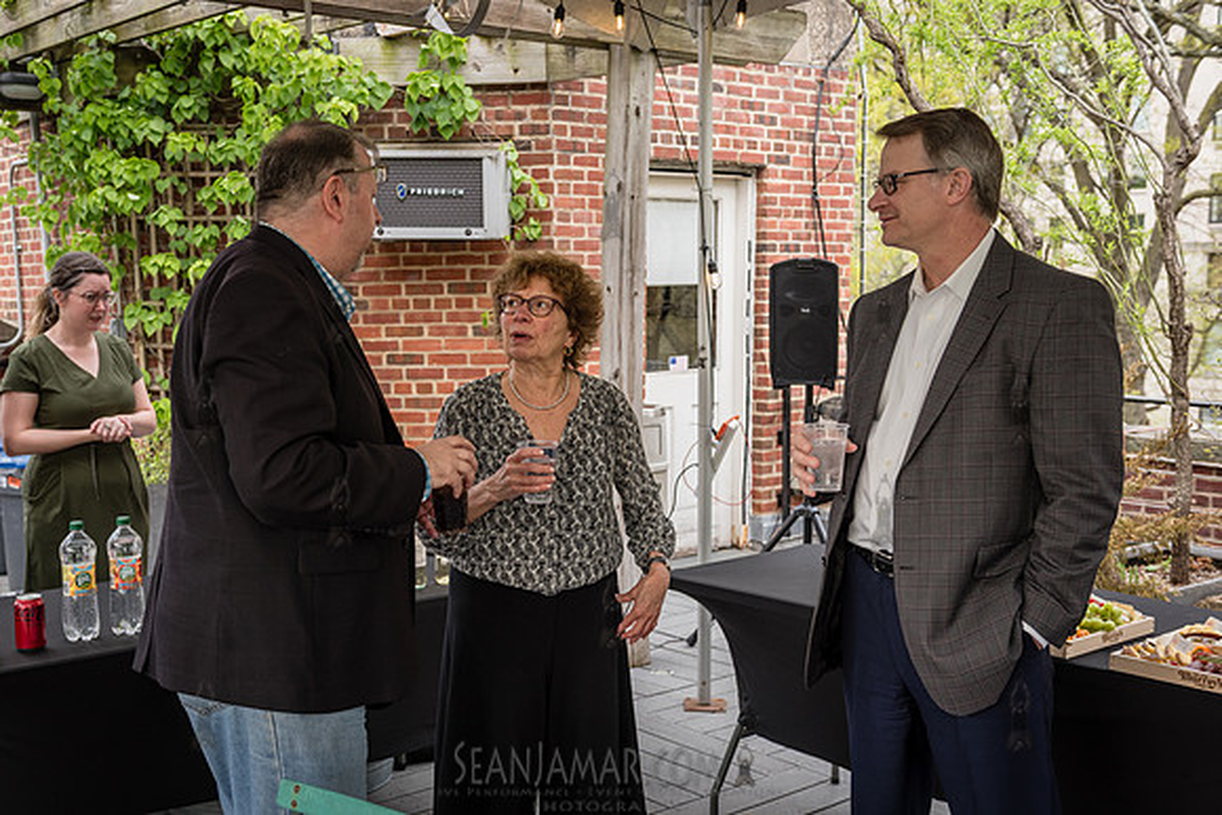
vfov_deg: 33.7
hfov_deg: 48.7
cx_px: 538
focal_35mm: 40
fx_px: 1346
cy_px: 446
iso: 400
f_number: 4
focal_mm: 35
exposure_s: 1/160
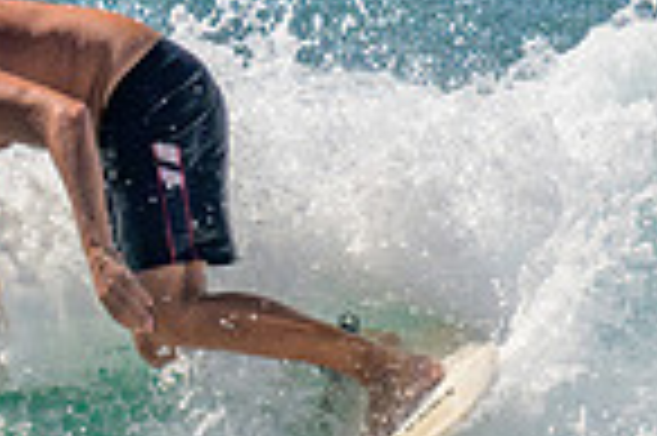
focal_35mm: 3013
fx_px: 54925
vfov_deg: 0.5
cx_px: -600
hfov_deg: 0.7
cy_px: 478
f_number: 11
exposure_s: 1/2000
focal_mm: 620
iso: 560
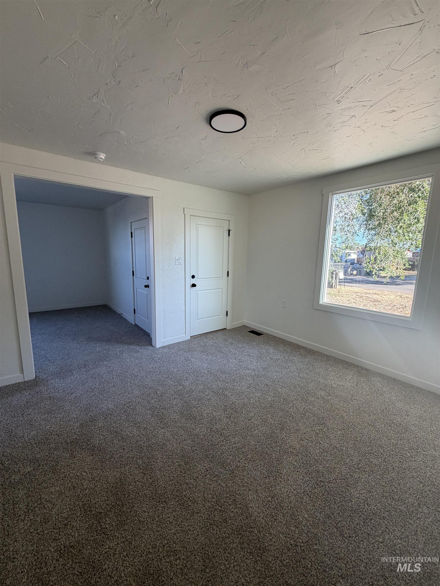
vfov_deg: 102.1
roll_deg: -0.9
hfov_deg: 85.7
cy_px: 293
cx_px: 220
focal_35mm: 14
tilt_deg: -9.6
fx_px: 237
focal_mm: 2.22
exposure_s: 1/121
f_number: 2.2
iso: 125
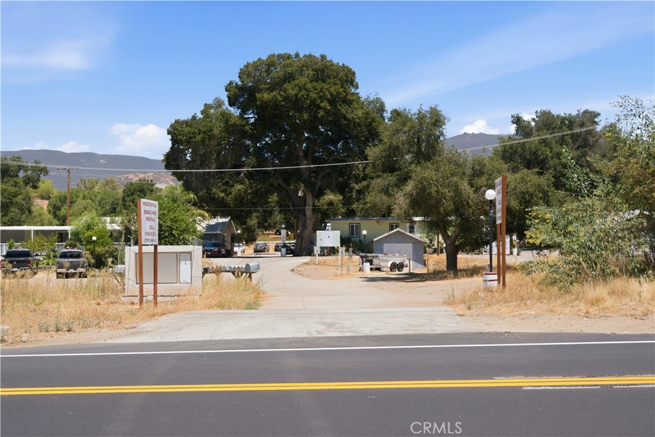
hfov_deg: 43.3
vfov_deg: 29.6
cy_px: 218
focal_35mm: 45
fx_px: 826
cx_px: 328
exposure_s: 1/160
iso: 100
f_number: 10
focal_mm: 45.4
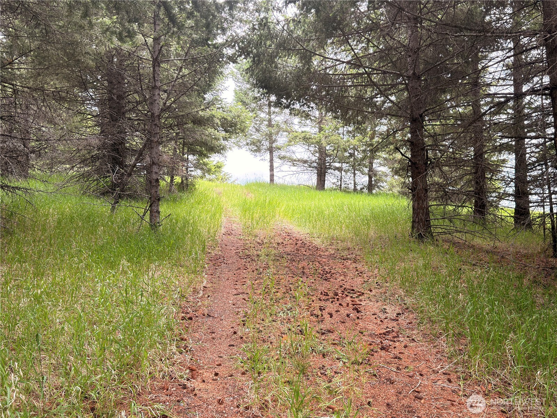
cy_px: 209
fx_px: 563
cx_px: 278
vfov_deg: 40.7
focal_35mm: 35
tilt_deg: +3.3
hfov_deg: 52.6
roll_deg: +1.0
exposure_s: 1/202
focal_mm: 6.76
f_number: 1.78
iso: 100
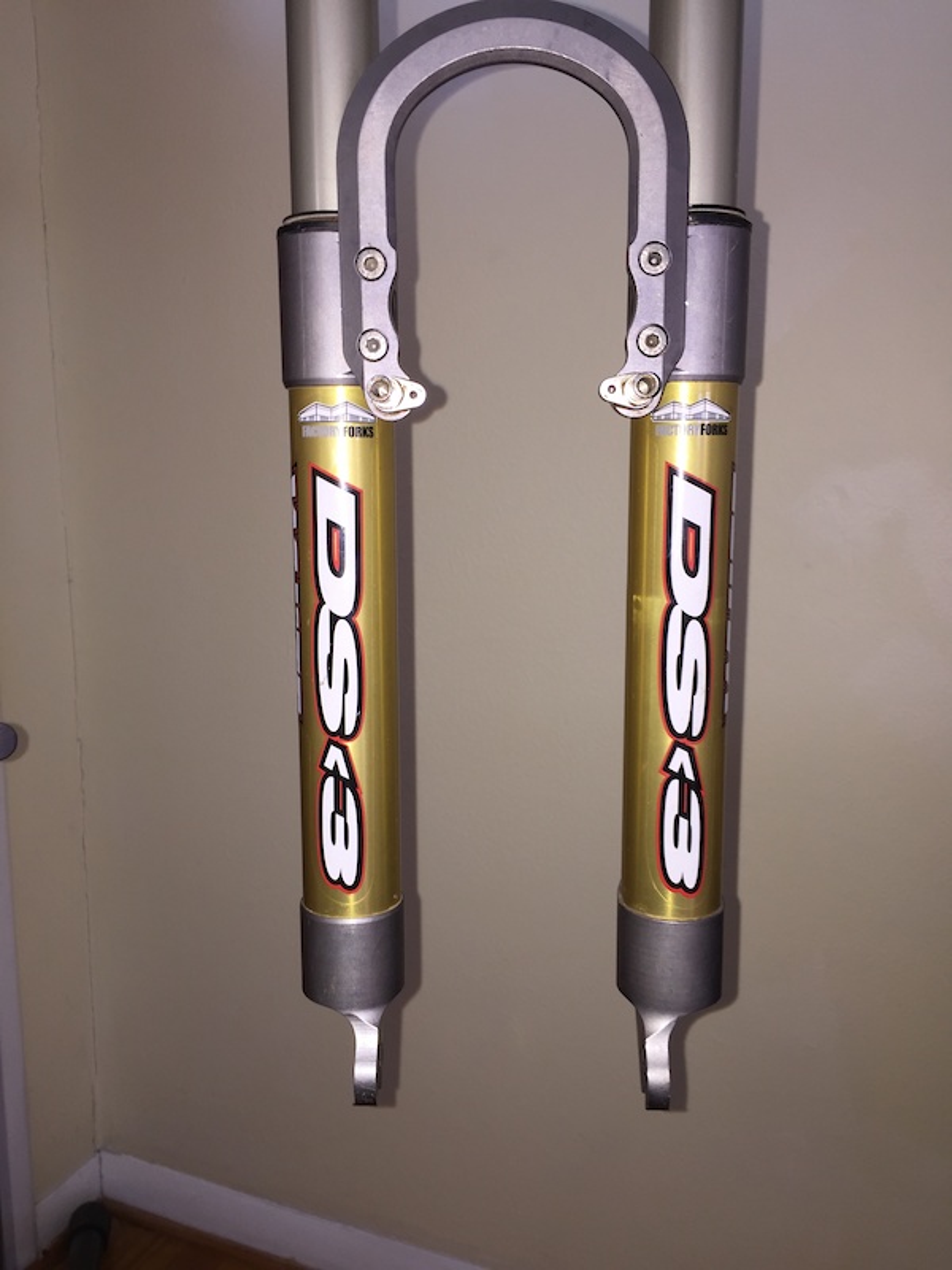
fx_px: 1063
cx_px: 476
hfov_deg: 48.2
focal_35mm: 29
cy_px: 635
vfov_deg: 61.7
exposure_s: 1/30
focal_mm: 4.15
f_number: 2.2
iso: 32
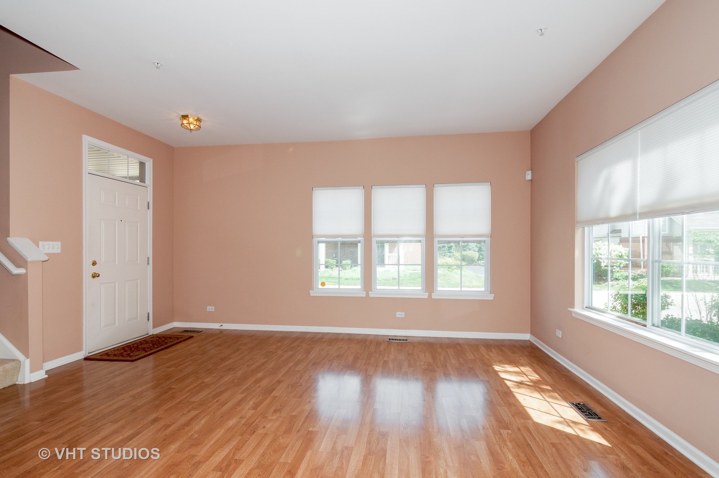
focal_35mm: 16
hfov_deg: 95.0
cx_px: 360
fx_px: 329
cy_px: 239
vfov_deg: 71.9
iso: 200
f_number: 8
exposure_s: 1/80
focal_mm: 11
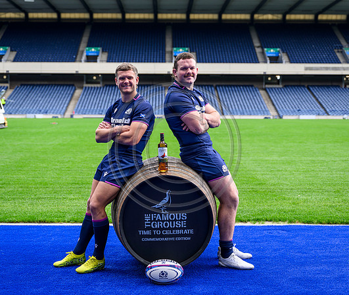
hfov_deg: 30.9
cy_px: 151
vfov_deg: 26.4
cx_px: 175
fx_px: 631
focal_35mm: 60
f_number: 3.5
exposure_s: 1/200
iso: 125
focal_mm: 49
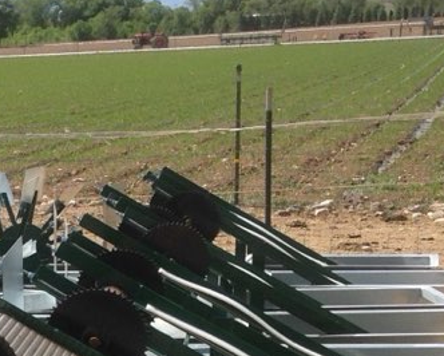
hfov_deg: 14.8
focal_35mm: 126
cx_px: -87
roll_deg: +2.2
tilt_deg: -12.4
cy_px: 450
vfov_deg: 11.9
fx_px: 1657
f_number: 2.4
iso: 50
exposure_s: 1/1205
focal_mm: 4.12
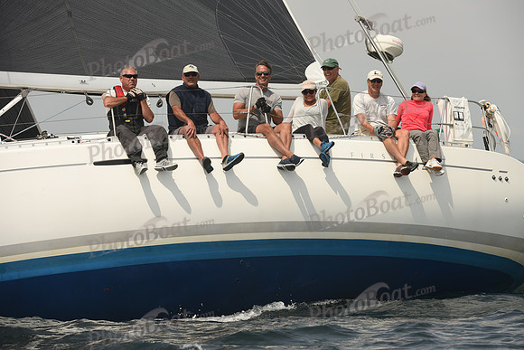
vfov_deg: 5.5
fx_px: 3640
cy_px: 175
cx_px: 262
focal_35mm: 250
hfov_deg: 8.2
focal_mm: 250
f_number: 7.1
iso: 250
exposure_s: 1/800
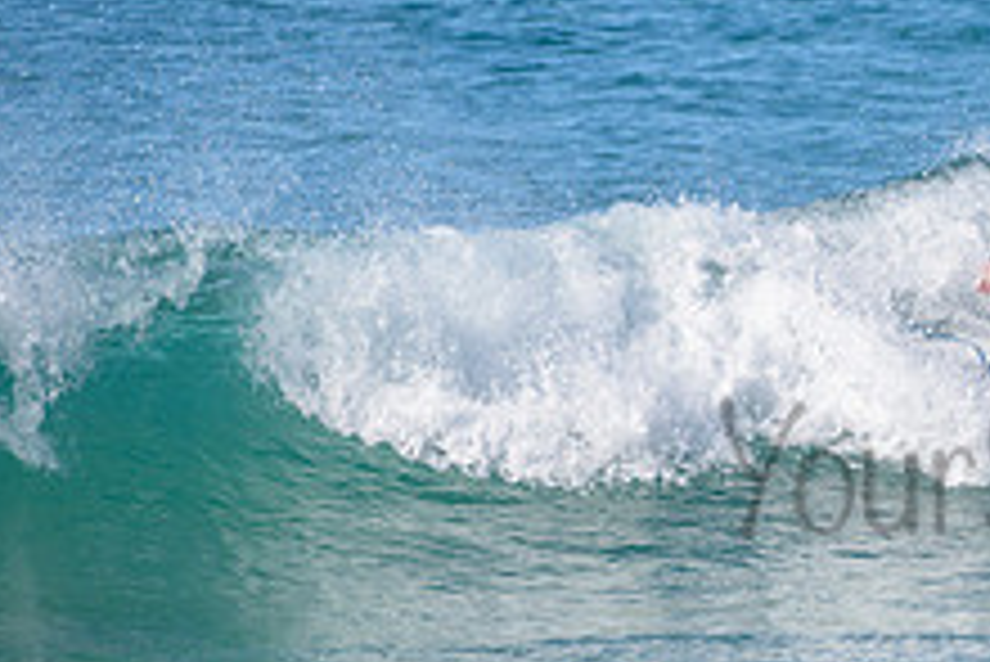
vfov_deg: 1.0
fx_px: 36268
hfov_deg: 1.6
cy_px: 430
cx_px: 1184
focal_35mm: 1318
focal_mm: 500
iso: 200
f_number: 5.6
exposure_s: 1/2000
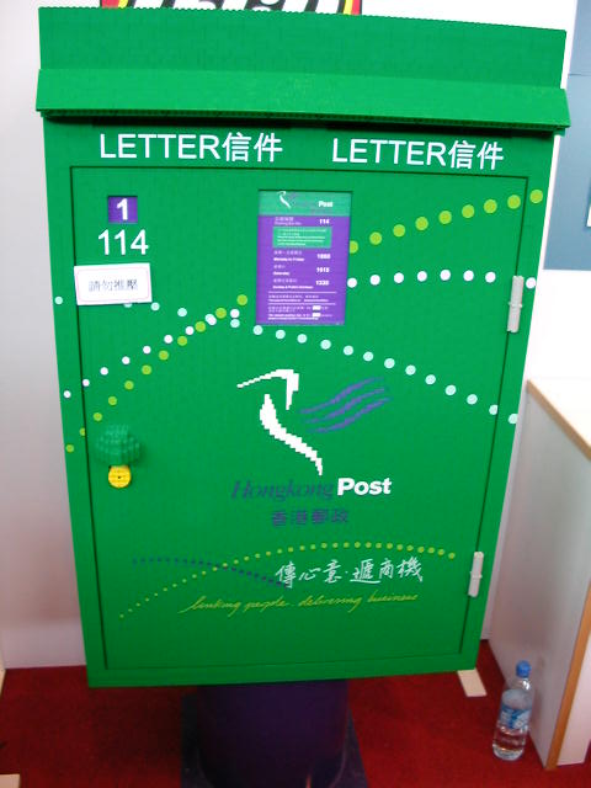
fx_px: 842
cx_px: 296
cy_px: 394
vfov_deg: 50.1
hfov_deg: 38.7
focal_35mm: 37
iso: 153
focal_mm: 5.6
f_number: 2.7
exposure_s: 1/29
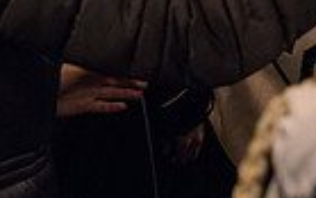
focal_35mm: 102
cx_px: 148
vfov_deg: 11.5
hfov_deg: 20.4
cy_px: -204
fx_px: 879
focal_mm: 24
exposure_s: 1/250
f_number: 2.8
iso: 8000
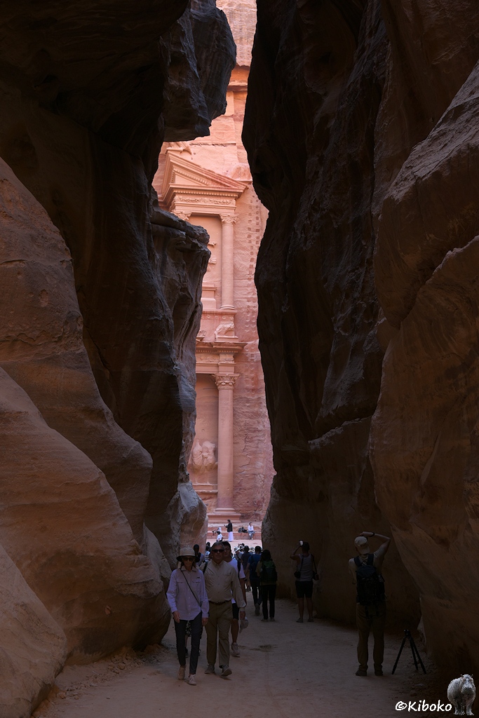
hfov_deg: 28.1
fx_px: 958
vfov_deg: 41.1
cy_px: 359
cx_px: 240
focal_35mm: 48
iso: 125
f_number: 5
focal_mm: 48
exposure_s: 1/80
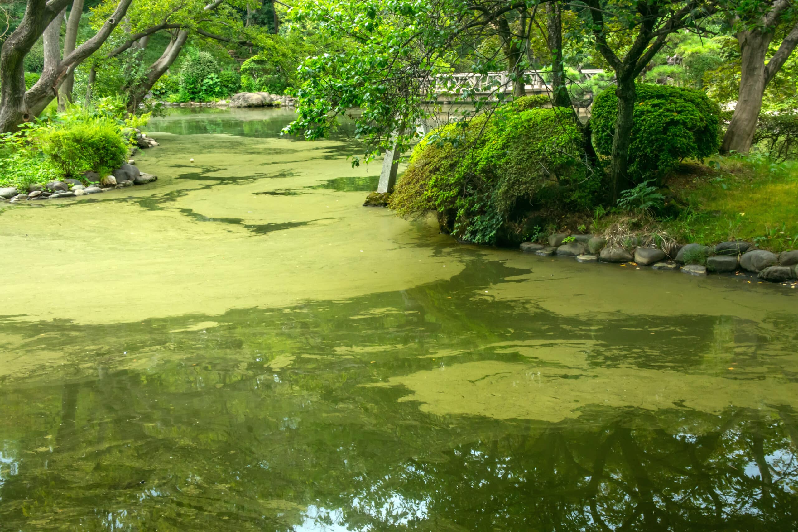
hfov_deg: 34.5
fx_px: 1286
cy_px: 266
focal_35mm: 58
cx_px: 399
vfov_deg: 23.4
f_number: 8
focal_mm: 21.8
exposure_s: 1/60
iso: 400
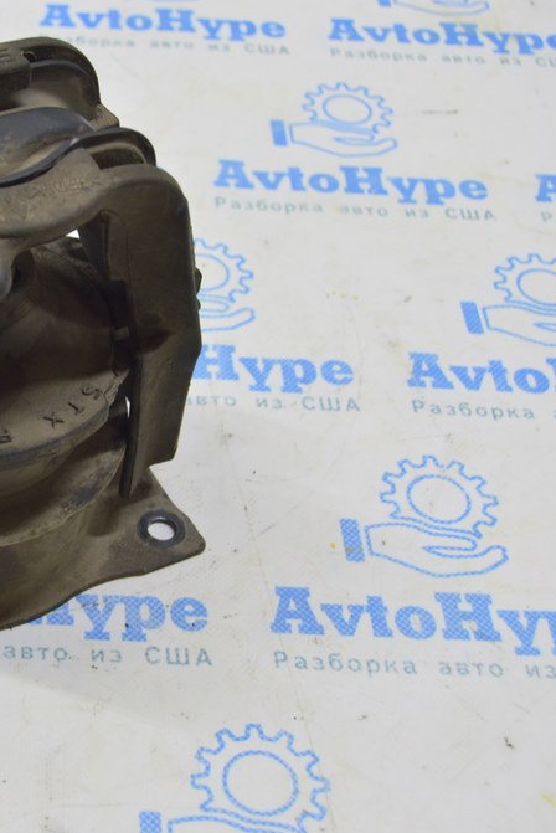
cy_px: 419
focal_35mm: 64
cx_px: -21
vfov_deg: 31.4
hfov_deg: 20.5
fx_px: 1481
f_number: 5.6
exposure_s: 1/20
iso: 400
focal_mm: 28
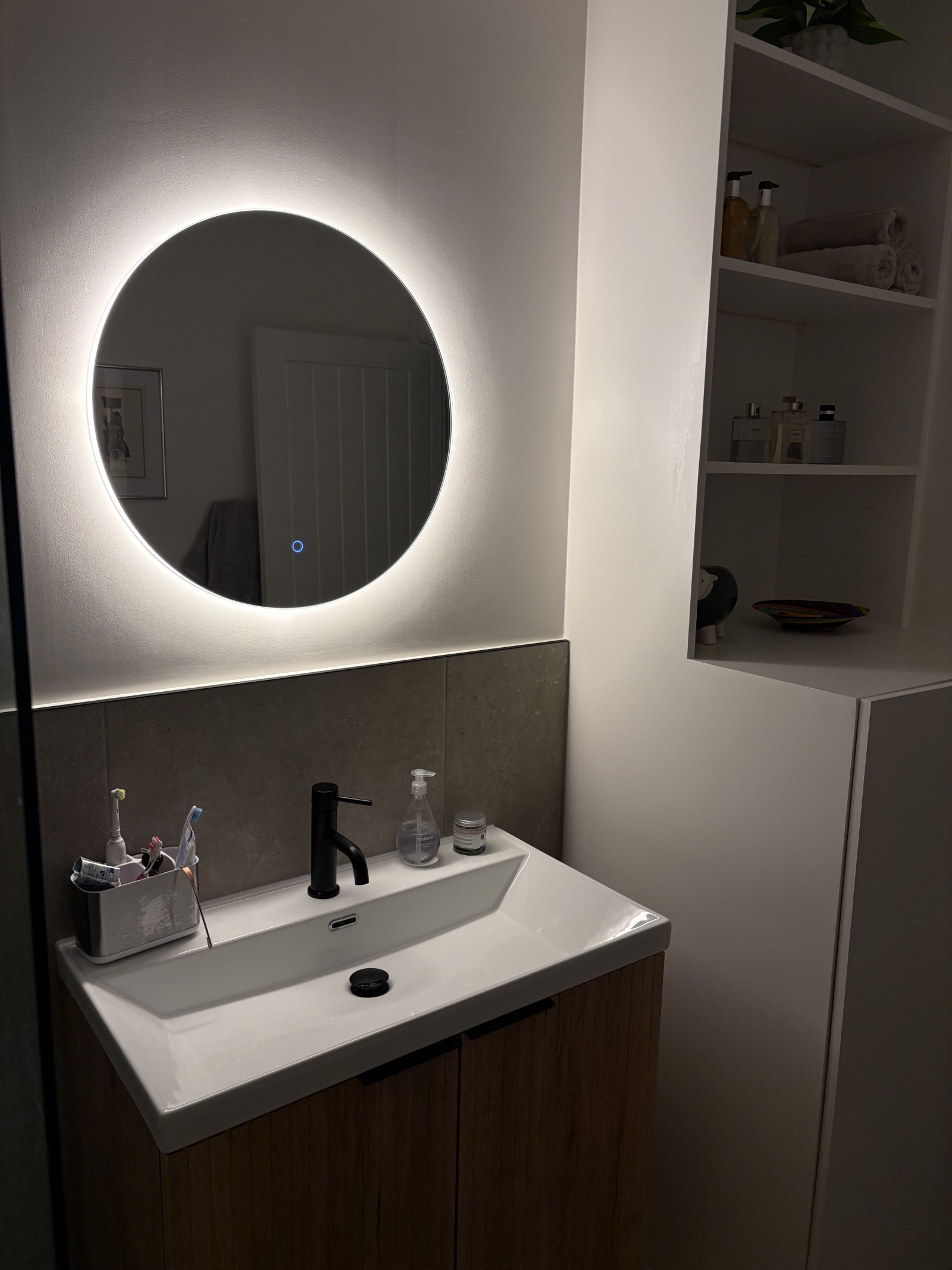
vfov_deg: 67.3
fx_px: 953
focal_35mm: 26
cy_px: 635
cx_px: 476
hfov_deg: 53.1
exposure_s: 1/50
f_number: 1.6
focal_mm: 5.96
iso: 125
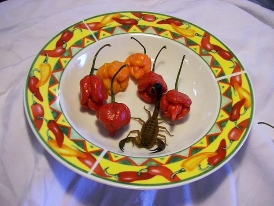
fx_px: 293
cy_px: 102
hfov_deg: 50.1
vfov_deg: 38.7
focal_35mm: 37
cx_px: 135
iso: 160
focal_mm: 6
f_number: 2.7
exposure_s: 1/31.6
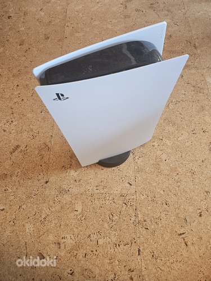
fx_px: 187
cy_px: 140
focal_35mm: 23
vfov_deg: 73.9
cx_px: 106
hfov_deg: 58.9
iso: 160
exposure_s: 1/100
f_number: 1.8
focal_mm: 5.4
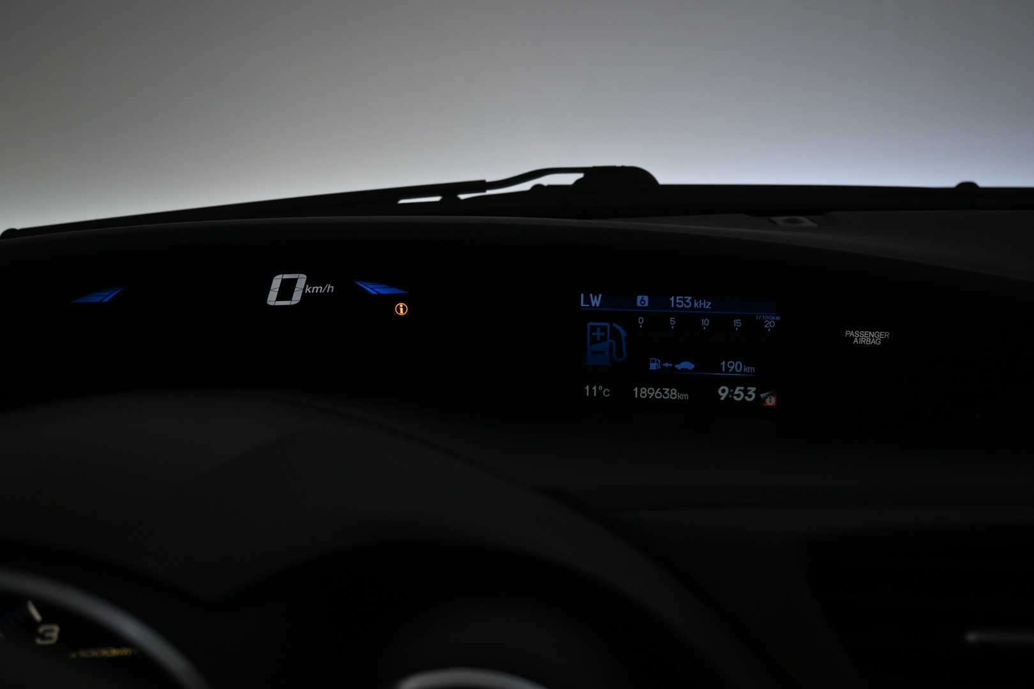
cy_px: 344
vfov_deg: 36.2
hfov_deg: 52.2
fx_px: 1055
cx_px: 517
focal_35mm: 37
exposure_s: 1/40
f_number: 4.2
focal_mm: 24.5
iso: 320
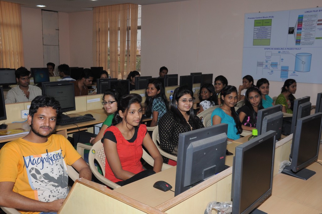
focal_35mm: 36
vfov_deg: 36.8
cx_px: 161
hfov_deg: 53.2
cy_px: 107
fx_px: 322
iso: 400
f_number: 7.1
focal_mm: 24
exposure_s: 1/125
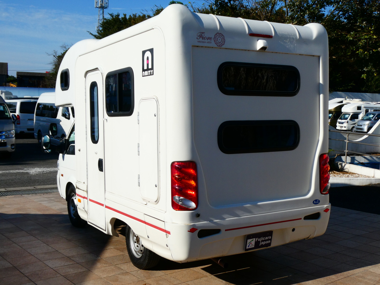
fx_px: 483
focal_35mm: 44
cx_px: 190
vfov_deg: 32.9
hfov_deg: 42.9
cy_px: 142
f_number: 5
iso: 80
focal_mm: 7.8
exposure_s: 1/800
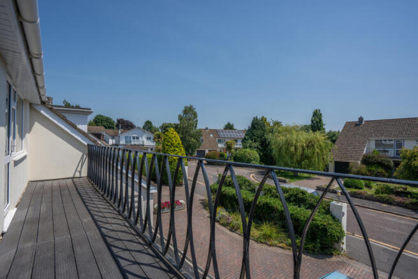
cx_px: 209
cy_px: 140
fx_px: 186
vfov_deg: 73.8
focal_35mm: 16
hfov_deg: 96.7
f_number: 11
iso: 200
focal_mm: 16
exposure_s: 1/320
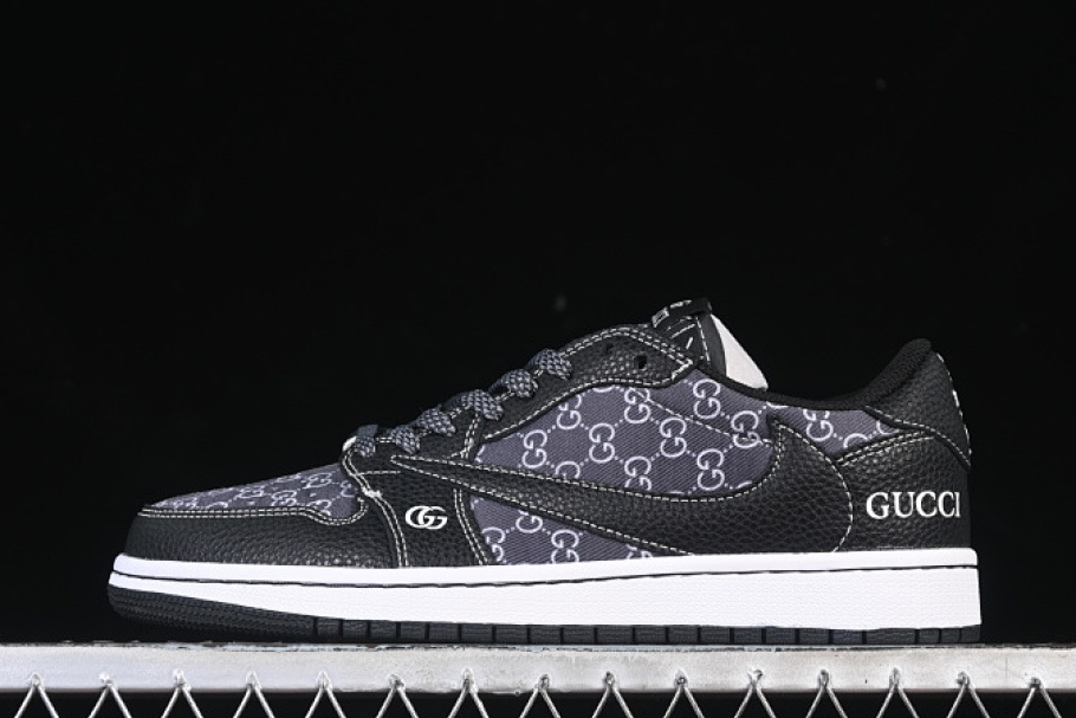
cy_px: 381
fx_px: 2660
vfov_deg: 15.4
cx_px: 570
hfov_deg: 22.9
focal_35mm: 89
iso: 160
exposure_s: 1/60
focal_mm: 50
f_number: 6.3
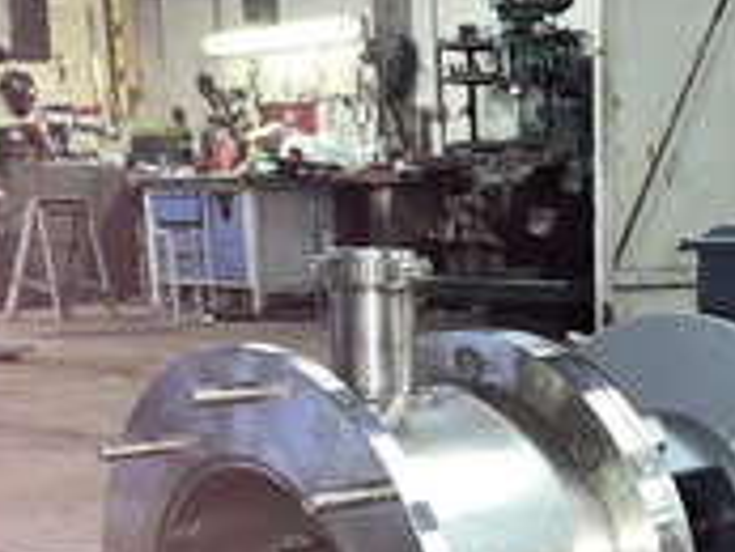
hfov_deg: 31.2
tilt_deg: -12.5
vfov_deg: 23.8
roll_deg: -0.6
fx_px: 1275
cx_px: 608
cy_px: 493
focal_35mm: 60
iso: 80
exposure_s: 1/17
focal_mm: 5.1
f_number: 1.6
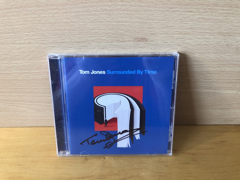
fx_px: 194
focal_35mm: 28
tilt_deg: -38.3
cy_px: 90
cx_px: 120
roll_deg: -0.3
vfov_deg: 49.7
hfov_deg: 63.4
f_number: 1.8
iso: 40
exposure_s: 1/17
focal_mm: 3.99
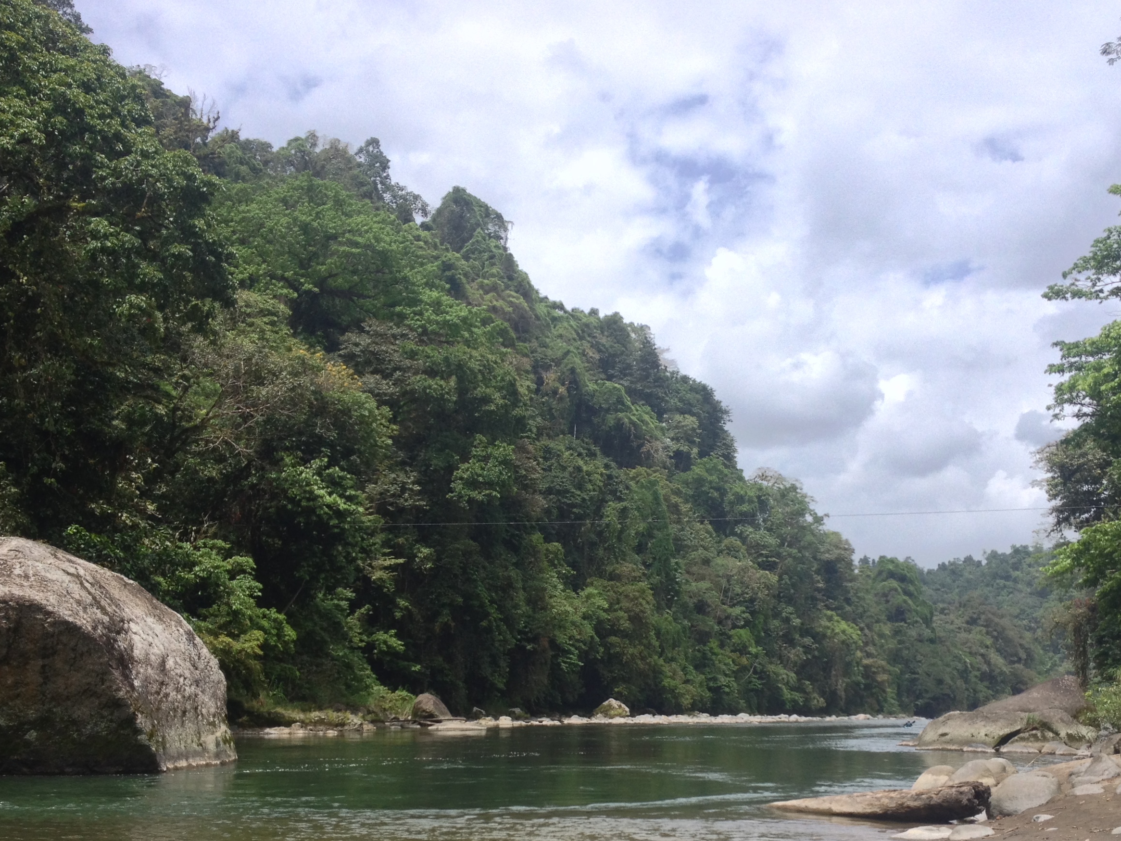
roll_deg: -0.2
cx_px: 626
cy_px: 585
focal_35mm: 49
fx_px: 1587
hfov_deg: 38.8
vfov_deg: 29.4
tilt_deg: +1.5
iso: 50
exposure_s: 1/1022
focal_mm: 4.28
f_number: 2.4
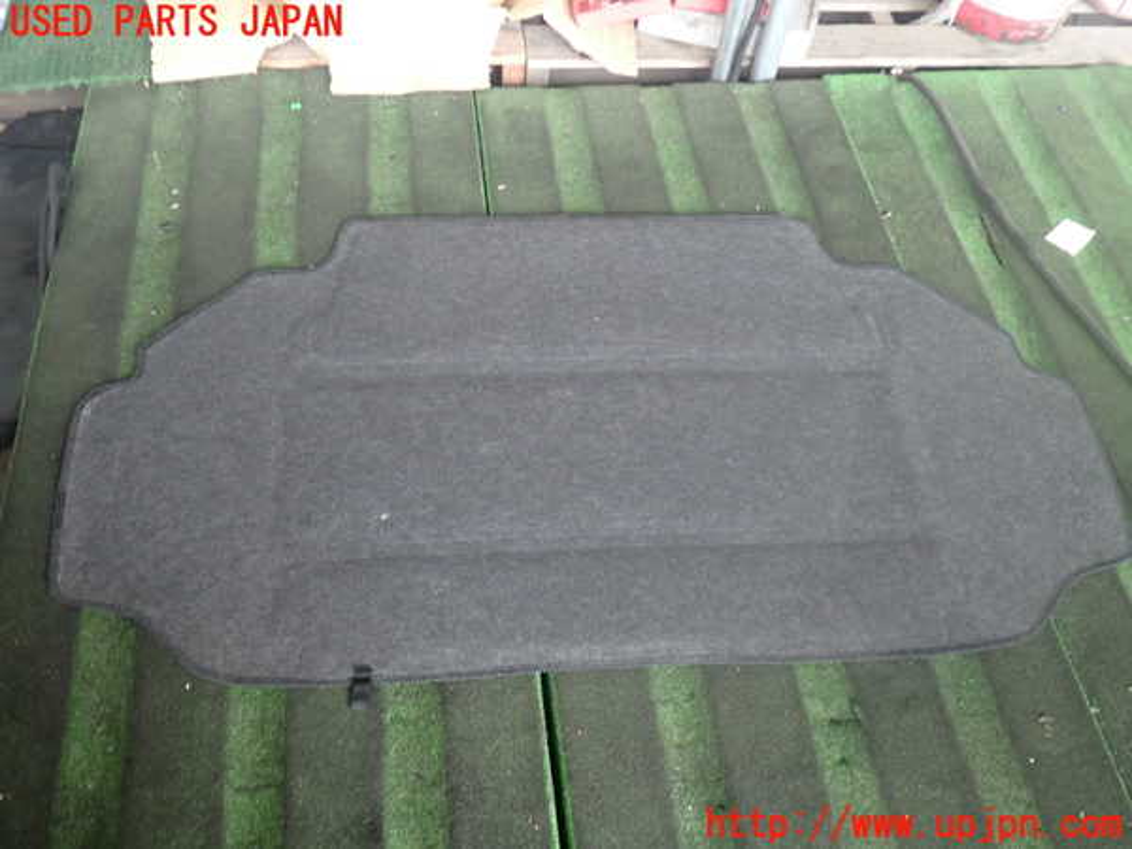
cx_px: 566
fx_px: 981
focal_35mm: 30
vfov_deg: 46.8
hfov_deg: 60.0
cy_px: 424
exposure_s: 1/30
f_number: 2.3
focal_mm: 5.4
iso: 200
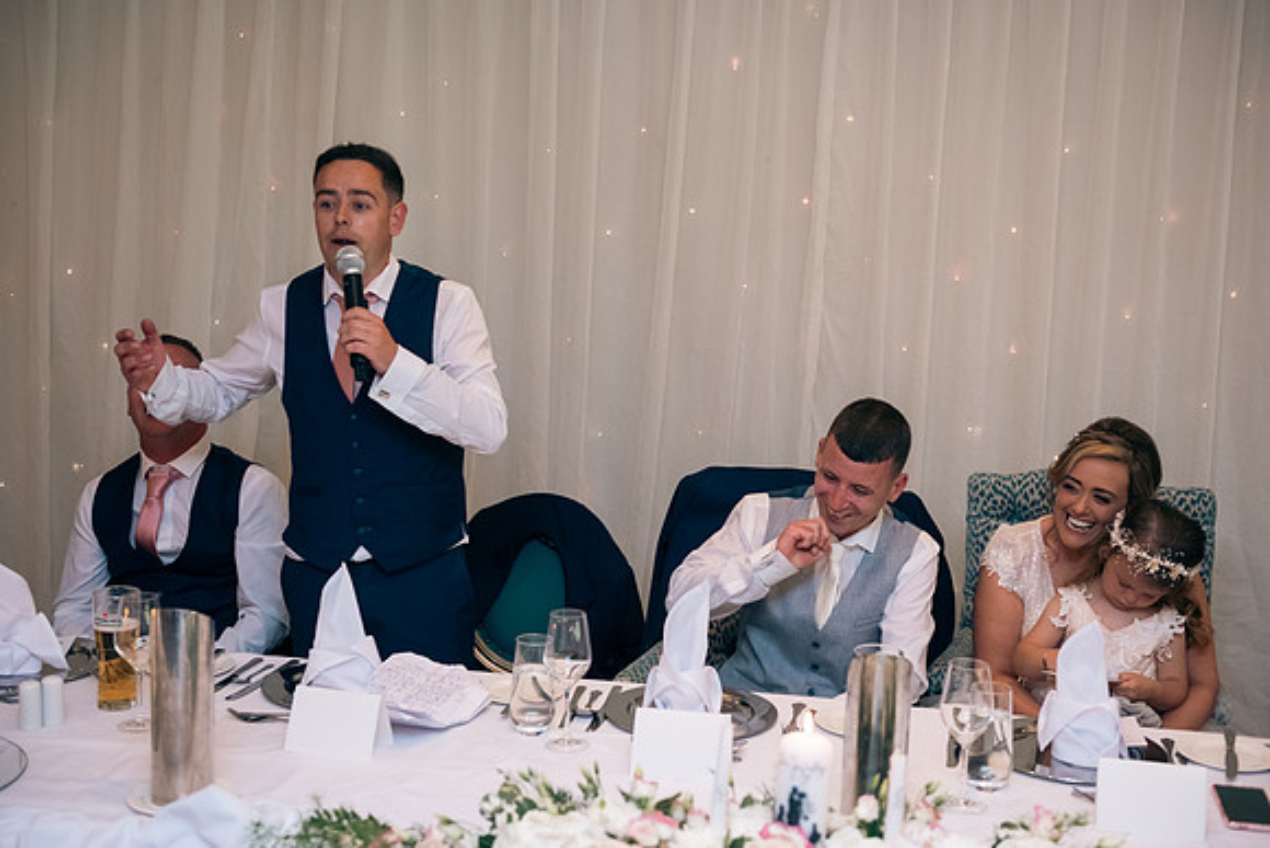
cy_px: 424
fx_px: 1694
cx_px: 635
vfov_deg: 28.1
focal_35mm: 48
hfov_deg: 41.1
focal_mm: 48
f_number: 3.5
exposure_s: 1/160
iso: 800
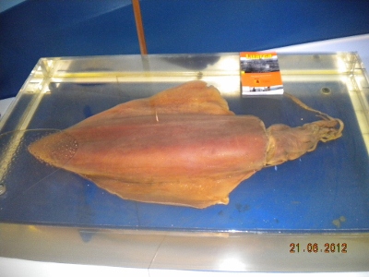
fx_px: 373
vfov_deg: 40.7
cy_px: 138
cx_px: 184
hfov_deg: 52.6
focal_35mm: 35
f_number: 3.1
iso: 400
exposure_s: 1/30
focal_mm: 6.3
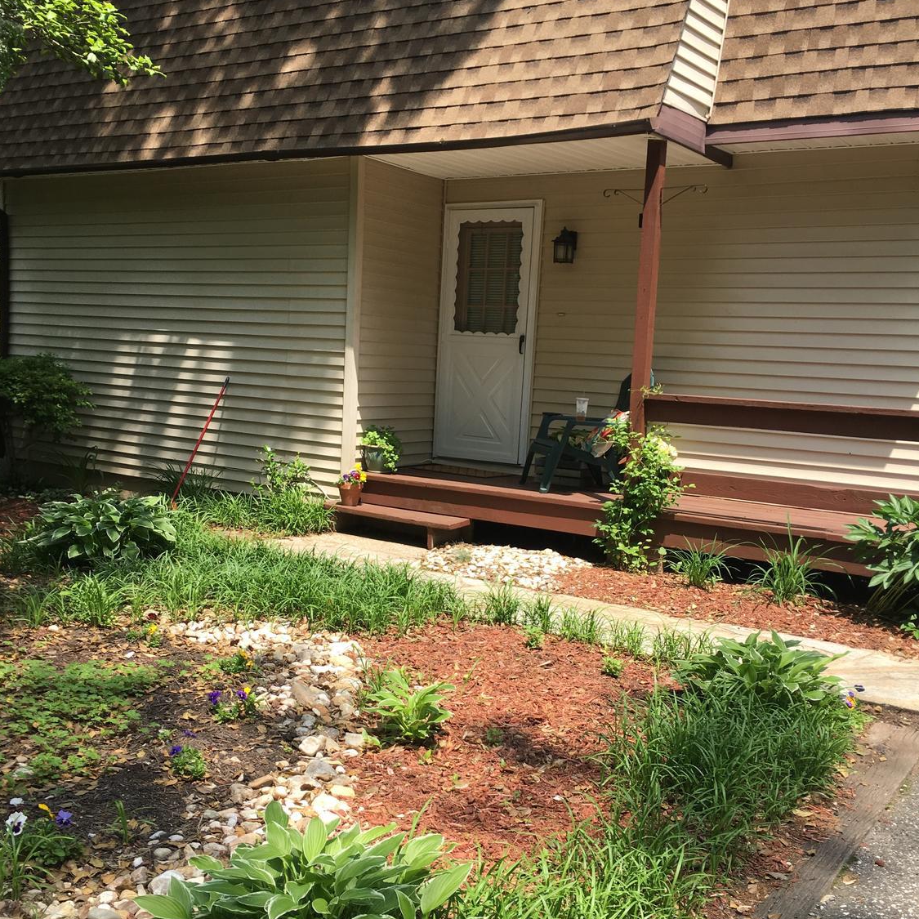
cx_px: 454
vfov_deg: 47.1
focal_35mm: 35
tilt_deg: -7.4
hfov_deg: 47.2
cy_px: 529
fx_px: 1051
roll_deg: -2.4
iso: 25
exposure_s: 1/725
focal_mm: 4.15
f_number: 2.2
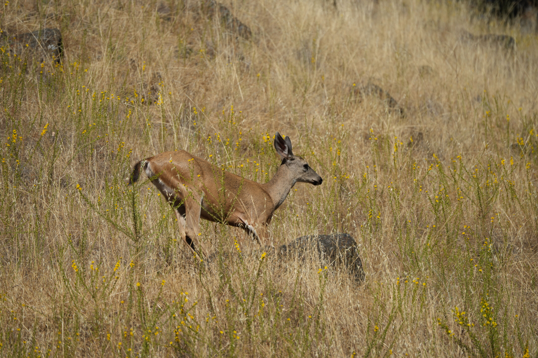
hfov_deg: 5.2
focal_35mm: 400
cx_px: 269
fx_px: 5977
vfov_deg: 3.4
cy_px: 179
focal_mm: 400
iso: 500
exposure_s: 1/2500
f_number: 6.3
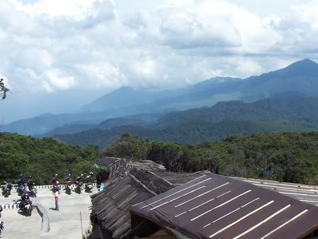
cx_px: 206
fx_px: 505
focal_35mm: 55
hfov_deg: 34.7
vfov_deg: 26.6
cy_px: 126
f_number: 5.6
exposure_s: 1/350
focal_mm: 6.3
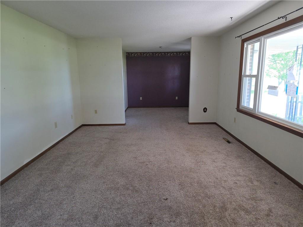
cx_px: 152
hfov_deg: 73.9
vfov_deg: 58.9
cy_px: 114
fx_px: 201
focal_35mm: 23
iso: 200
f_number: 1.7
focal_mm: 6.3
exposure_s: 1/180
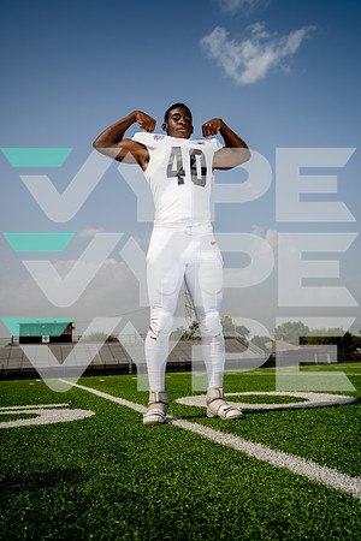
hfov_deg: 38.9
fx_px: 511
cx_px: 180
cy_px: 270
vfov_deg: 55.8
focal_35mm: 34
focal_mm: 34
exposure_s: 1/1250
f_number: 4.5
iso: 100
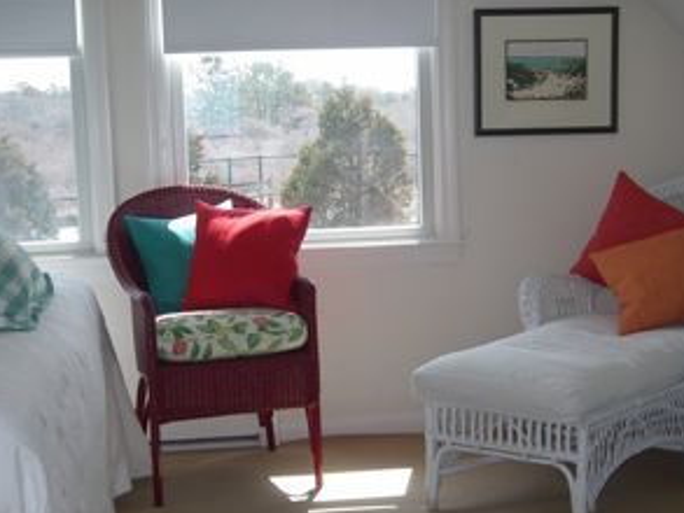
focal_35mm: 69
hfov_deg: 28.2
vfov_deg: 21.3
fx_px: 1364
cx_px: 346
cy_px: 301
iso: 64
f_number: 3.6
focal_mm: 9.2
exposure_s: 1/100
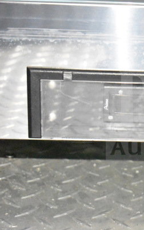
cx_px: 170
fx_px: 697
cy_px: 115
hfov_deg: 11.6
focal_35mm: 111
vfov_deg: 18.8
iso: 25600
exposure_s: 1/40
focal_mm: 48
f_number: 5.3
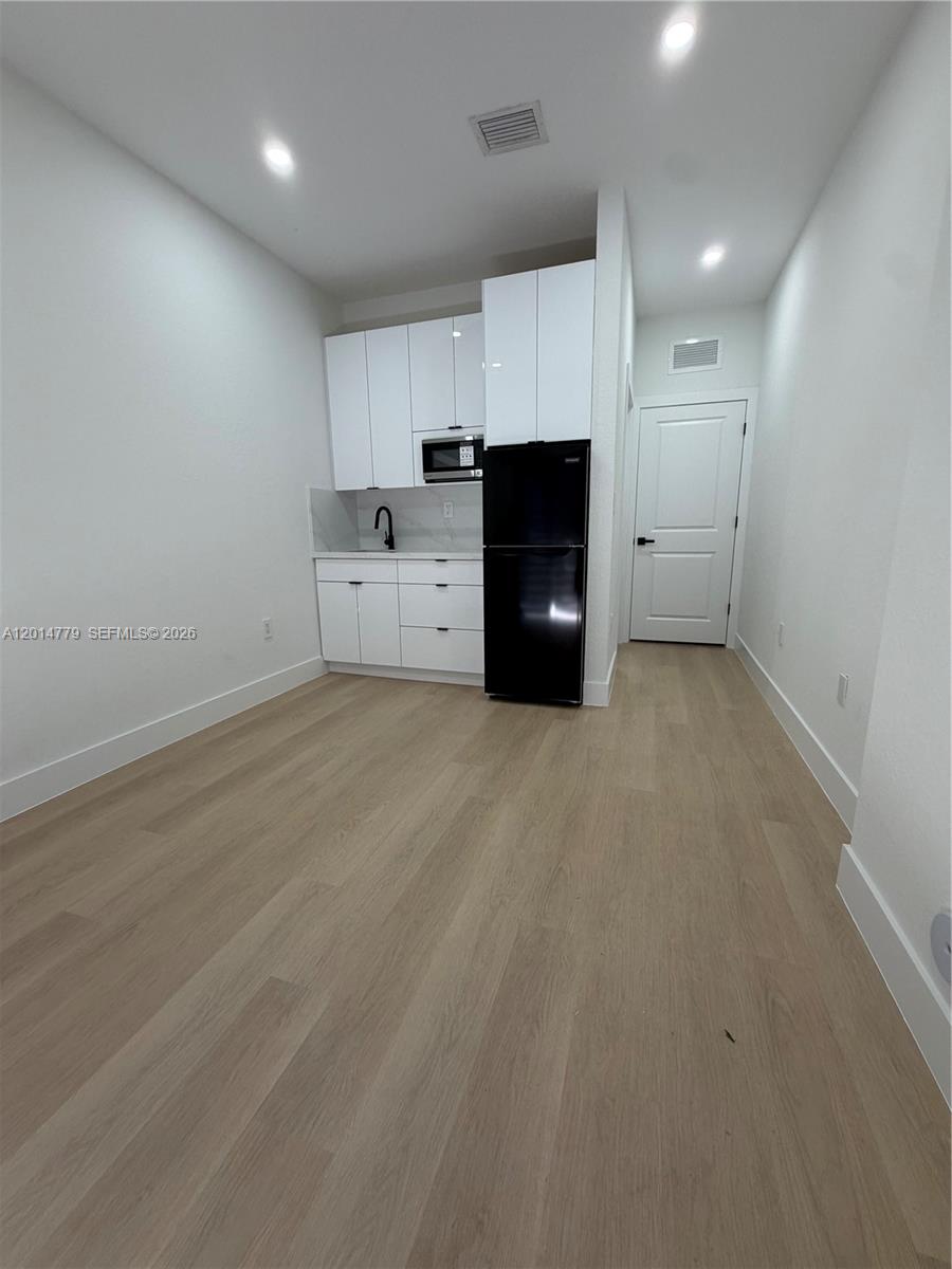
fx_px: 513
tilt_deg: -12.5
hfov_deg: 85.7
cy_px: 634
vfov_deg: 102.1
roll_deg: +0.6
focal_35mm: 14
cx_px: 476
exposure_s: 1/120
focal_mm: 2.22
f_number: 2.2
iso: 125
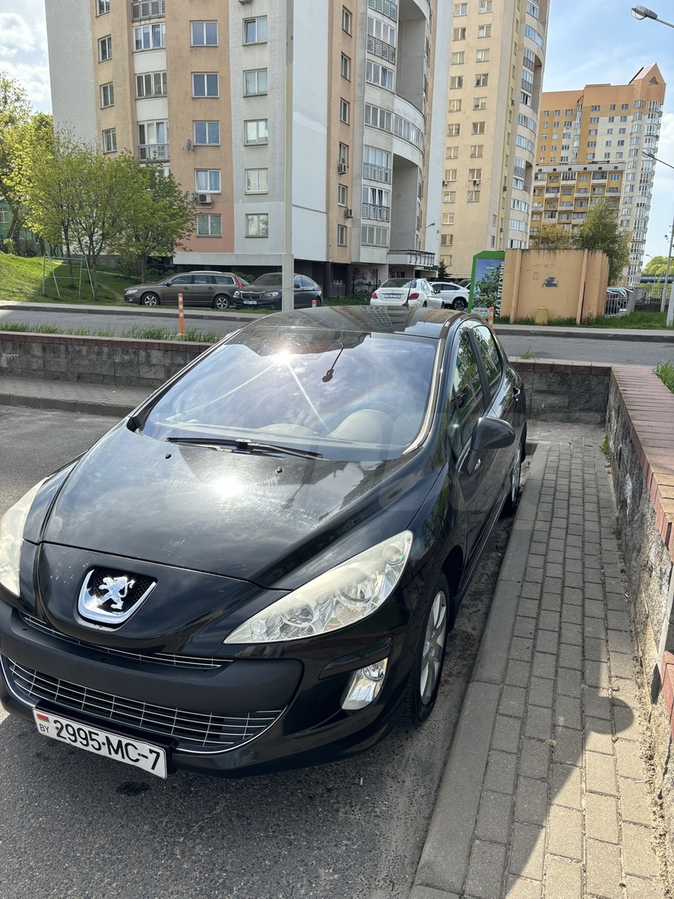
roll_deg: -1.1
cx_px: 337
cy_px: 450
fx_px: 675
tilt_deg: -15.1
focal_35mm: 26
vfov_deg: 67.3
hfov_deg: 53.1
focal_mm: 5.96
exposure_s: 1/2024
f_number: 1.6
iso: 50
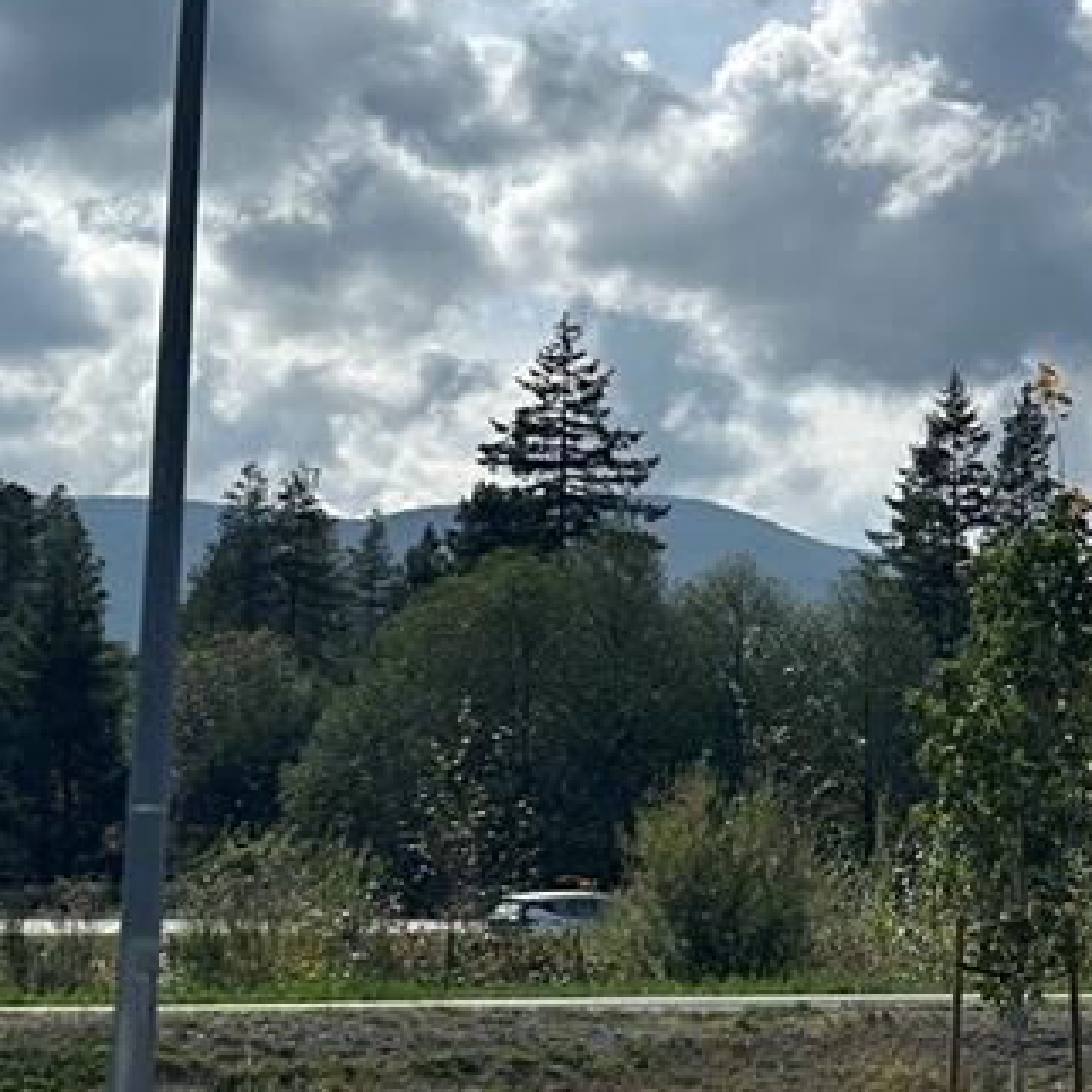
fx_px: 2605
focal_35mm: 73
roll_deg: -0.5
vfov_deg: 23.6
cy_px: 712
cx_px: 811
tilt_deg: +5.4
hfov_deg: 23.4
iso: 50
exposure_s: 1/10309
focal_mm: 5.7
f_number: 1.5
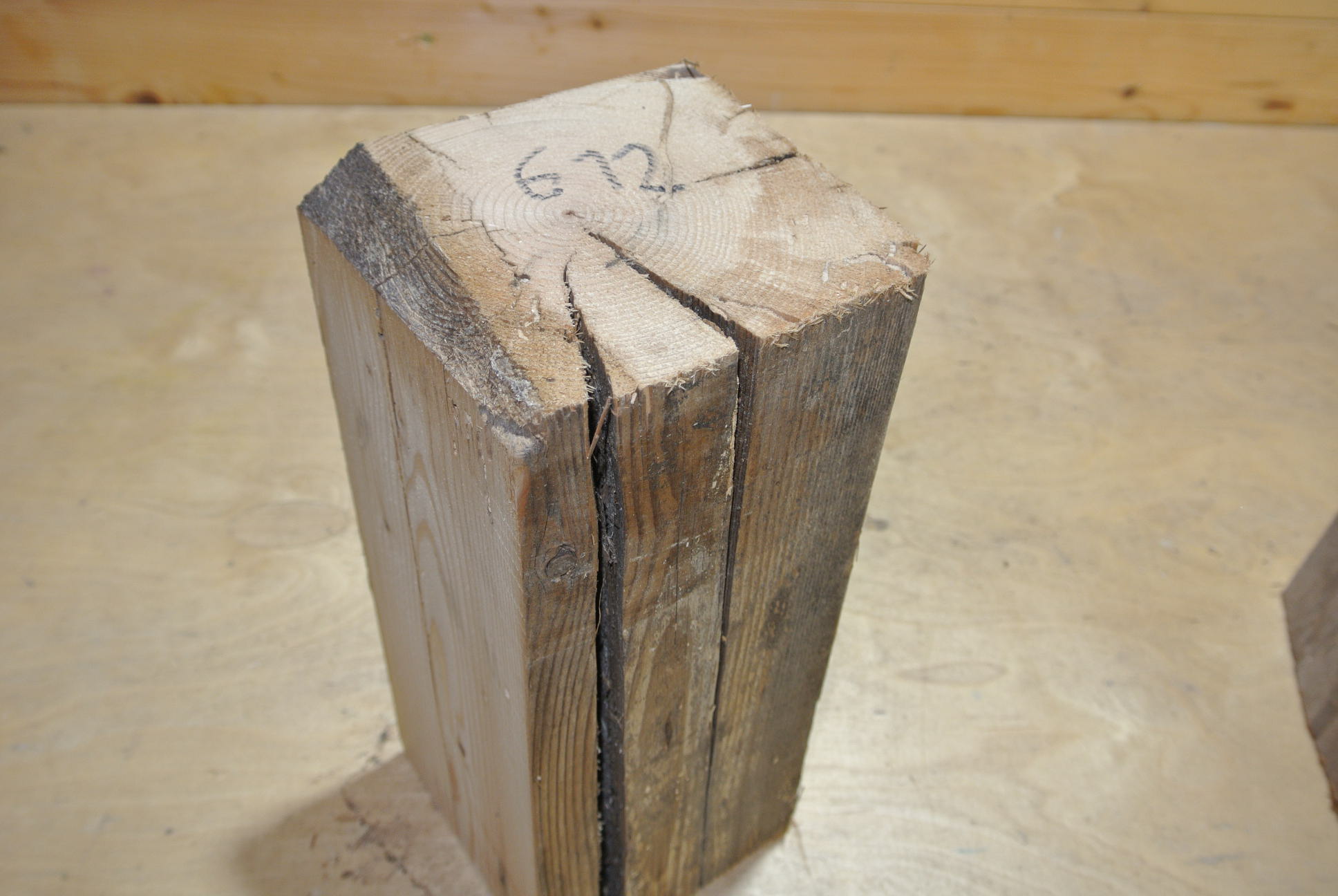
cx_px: 669
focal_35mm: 35
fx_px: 1302
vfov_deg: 38.0
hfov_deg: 54.4
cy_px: 448
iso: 200
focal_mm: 13.1
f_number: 4
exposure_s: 1/60
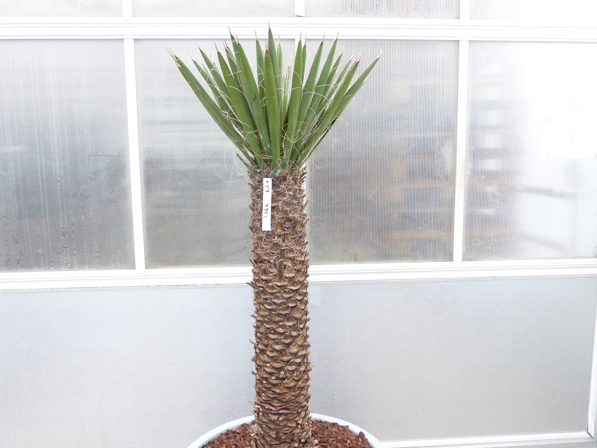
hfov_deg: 61.7
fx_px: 500
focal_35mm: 29
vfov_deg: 48.2
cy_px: 224
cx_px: 298
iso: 160
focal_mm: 5.3
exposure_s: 1/60
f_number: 2.8
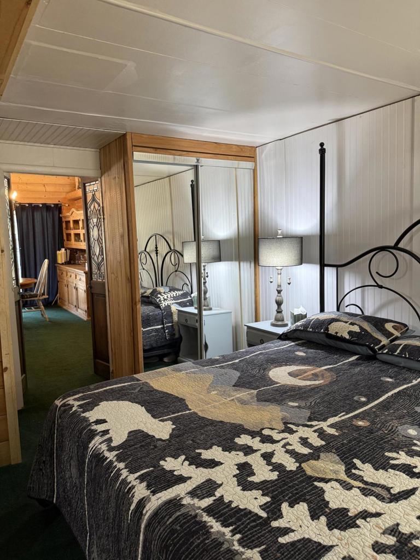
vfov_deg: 71.6
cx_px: 210
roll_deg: +2.2
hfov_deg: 56.8
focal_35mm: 24
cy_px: 280
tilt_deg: -4.8
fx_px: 388
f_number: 1.78
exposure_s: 1/60
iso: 200
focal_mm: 6.76
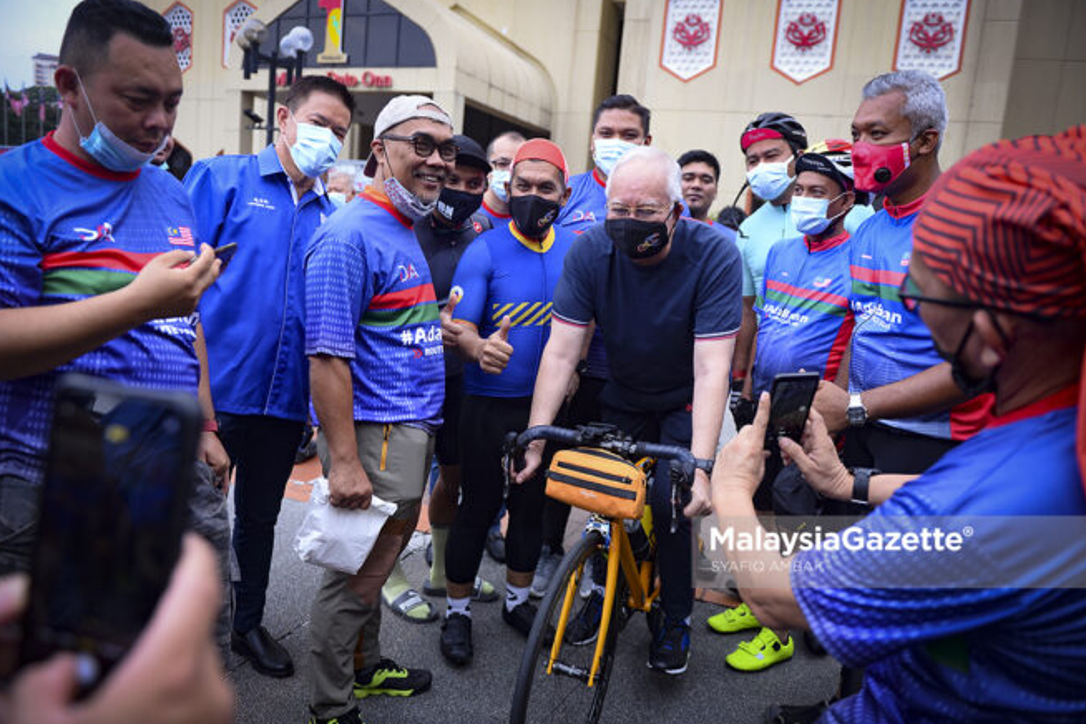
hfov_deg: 71.5
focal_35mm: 25
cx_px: 534
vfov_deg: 51.3
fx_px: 754
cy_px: 367
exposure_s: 1/200
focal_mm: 24
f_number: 3.2
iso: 1000
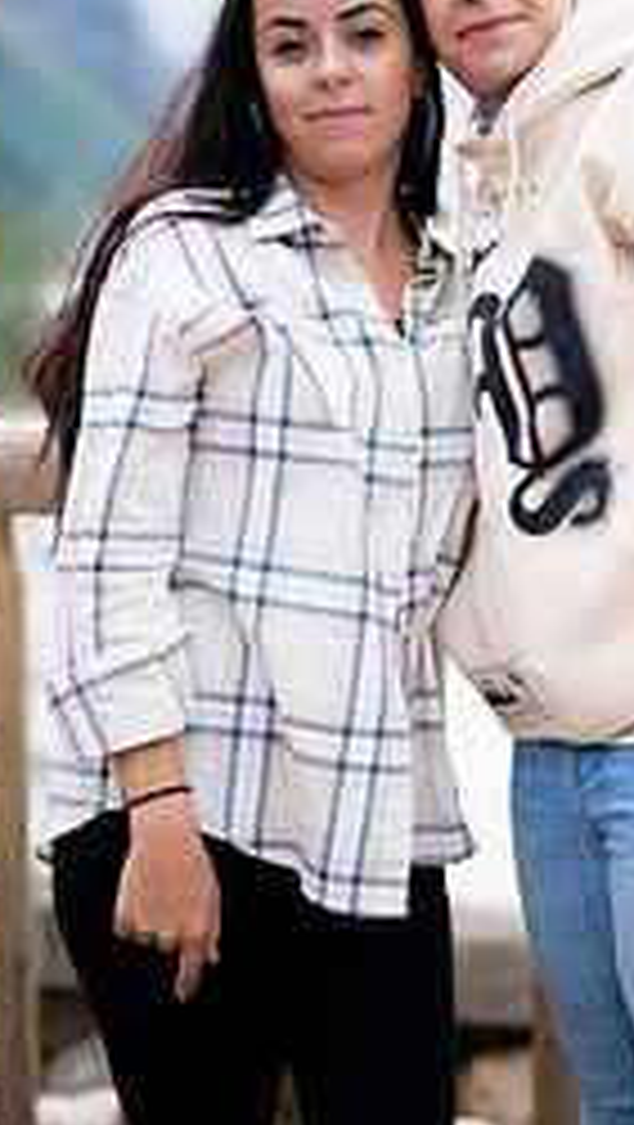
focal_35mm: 66
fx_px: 1969
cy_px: 432
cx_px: 535
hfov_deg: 18.1
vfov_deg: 31.7
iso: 200
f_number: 1.2
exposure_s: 1/8000
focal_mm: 35
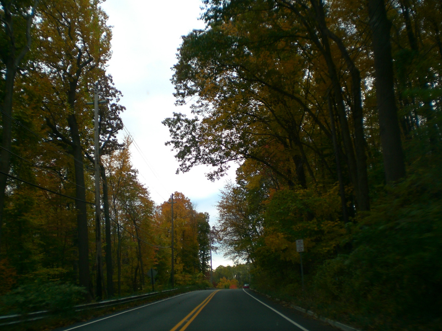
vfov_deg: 37.7
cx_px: 221
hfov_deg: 49.0
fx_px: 485
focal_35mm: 38
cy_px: 166
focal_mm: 6.3
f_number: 3.1
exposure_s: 1/80
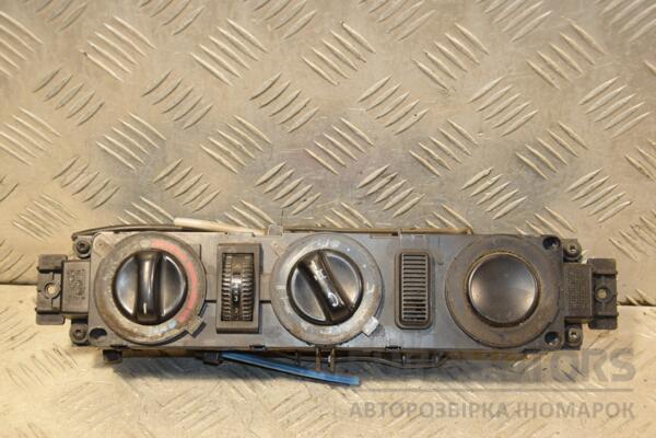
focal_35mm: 72
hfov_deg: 28.1
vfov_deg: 18.9
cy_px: 219
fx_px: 1312
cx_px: 328
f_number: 4.8
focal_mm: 48
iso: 800
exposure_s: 1/125
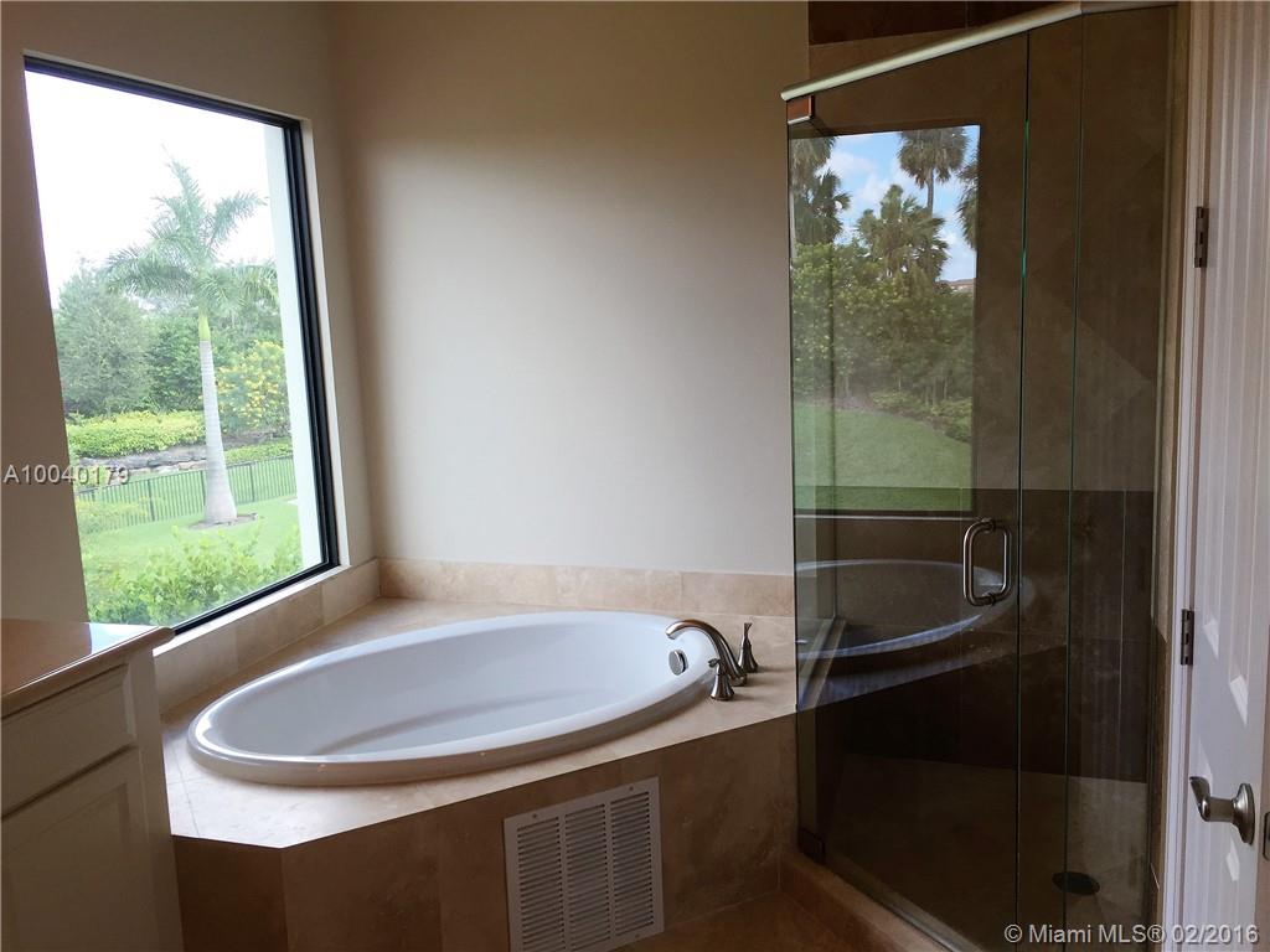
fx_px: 1064
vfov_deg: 48.2
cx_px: 635
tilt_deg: -7.5
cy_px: 476
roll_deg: +1.5
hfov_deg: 61.7
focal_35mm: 29
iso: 32
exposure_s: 1/120
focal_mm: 4.15
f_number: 2.2
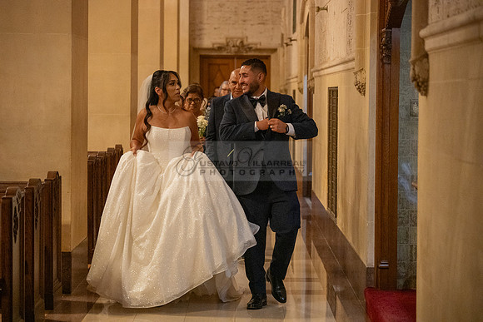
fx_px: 1355
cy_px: 161
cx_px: 242
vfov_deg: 13.6
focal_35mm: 101
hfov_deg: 20.2
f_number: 4
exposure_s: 1/200
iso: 3200
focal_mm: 101
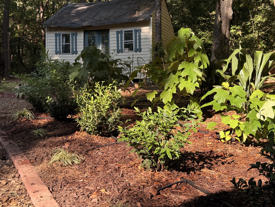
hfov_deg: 39.7
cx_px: 138
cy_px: 104
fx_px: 381
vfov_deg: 30.3
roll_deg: -0.9
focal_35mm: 48
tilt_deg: -0.7
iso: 80
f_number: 1.78
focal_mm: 6.76
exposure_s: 1/657
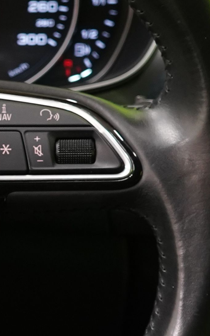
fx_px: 1630
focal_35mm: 178
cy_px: 150
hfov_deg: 7.1
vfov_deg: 11.8
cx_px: -202
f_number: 5
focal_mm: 32
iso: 1250
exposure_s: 1/25
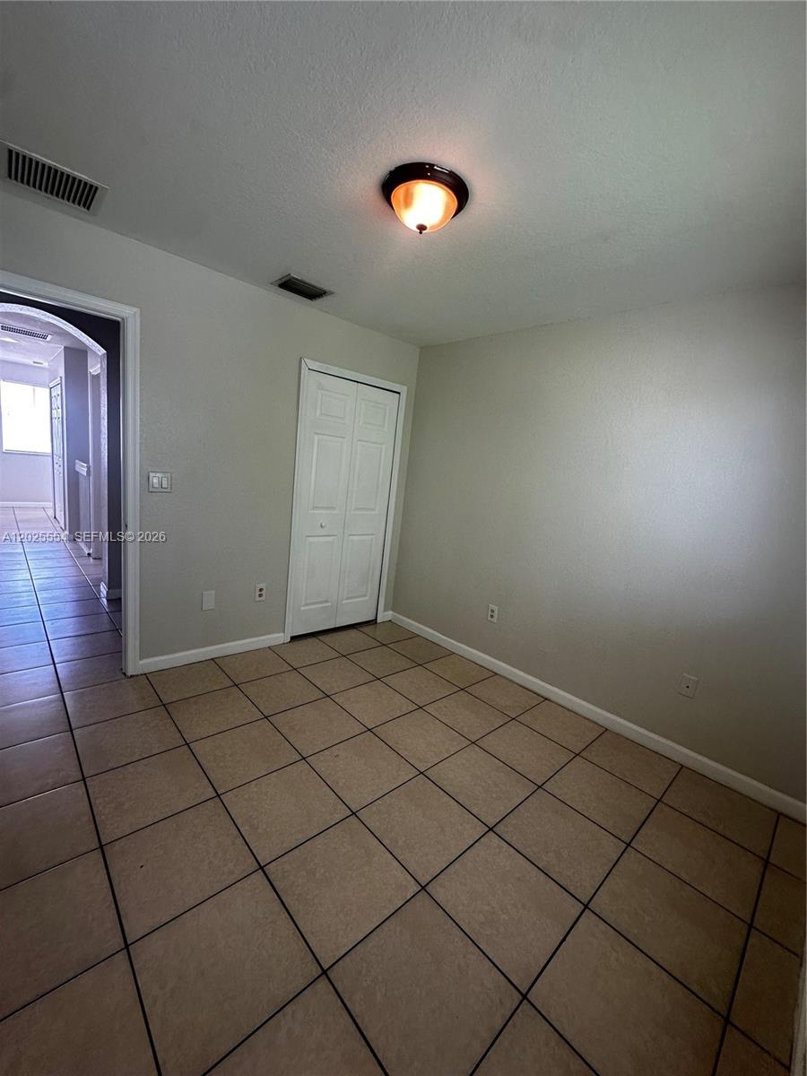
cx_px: 404
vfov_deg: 102.1
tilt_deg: -11.4
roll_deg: -6.1
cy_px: 538
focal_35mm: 14
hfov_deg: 85.7
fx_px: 435
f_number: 2.2
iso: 160
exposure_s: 1/120
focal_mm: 2.22
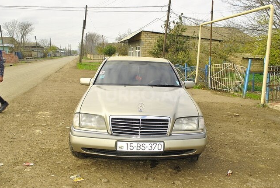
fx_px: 265
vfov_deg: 39.0
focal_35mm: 34
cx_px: 139
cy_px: 95
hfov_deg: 55.7
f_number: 5.6
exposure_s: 1/200
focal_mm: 22
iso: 100
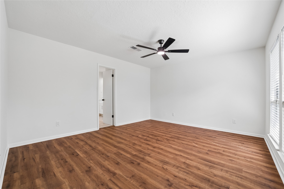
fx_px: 118
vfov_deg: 77.3
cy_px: 94
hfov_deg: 100.4
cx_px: 142
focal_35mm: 15
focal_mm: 15
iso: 640
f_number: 10
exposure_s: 1/20
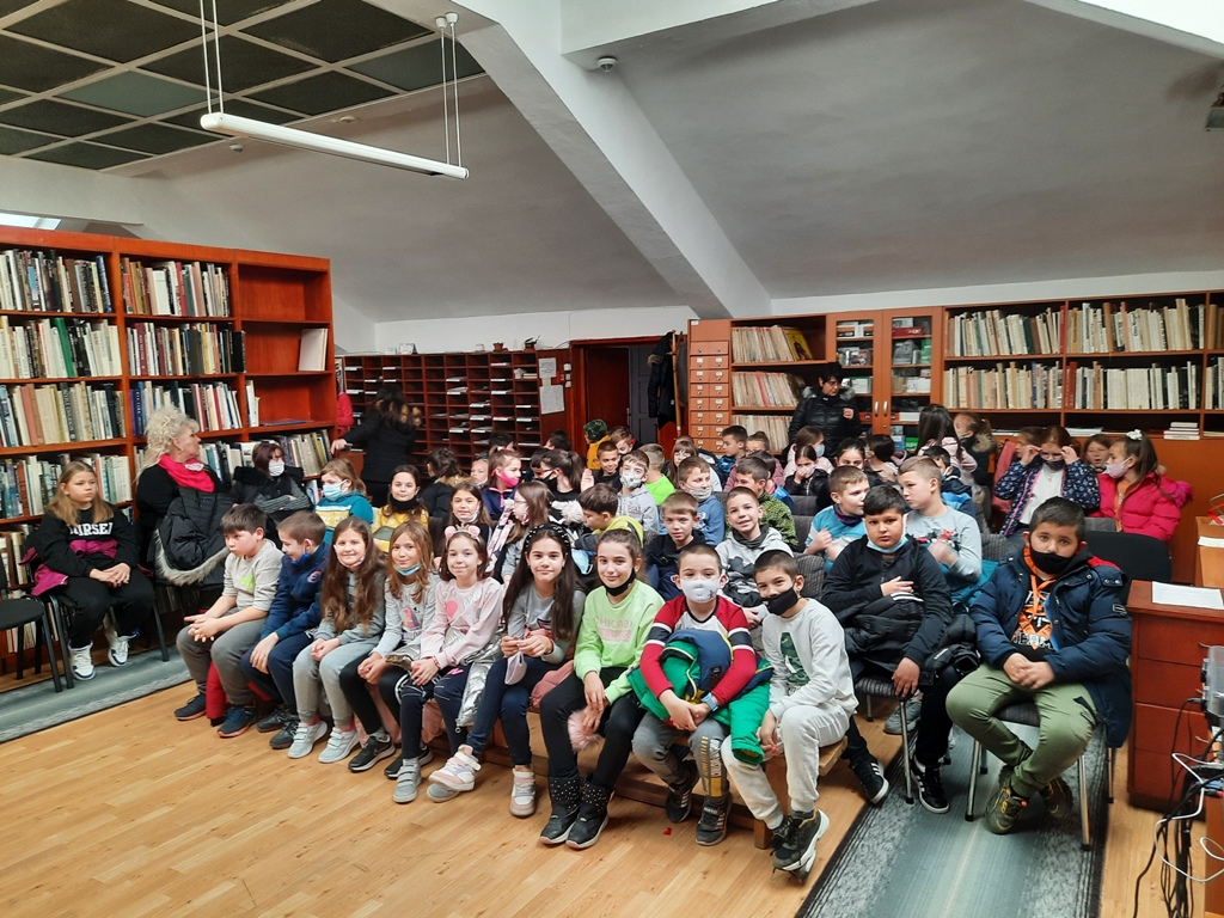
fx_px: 884
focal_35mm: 25
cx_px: 612
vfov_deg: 54.9
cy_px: 459
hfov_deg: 69.4
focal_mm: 4.6
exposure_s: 1/50
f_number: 2
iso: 50
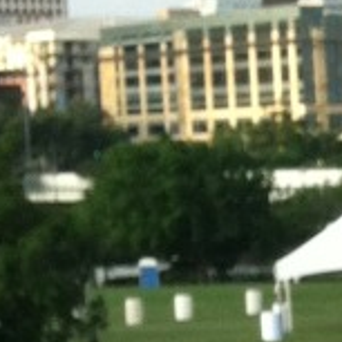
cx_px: 916
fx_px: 3085
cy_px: 610
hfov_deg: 6.0
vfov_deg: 6.2
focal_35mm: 276
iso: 80
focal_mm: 3.85
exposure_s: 1/293
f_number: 2.8
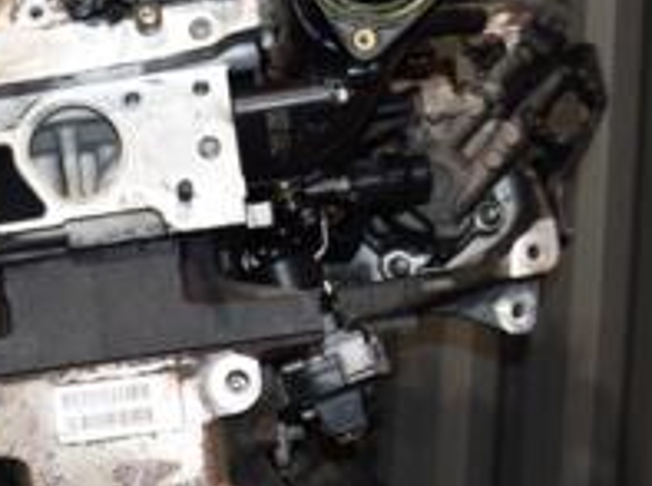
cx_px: -7
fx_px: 1738
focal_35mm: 92
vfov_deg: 15.7
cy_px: 440
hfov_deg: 20.5
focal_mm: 21
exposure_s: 1/60
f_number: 5
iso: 800
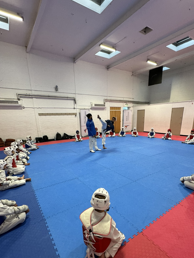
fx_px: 134
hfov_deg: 71.6
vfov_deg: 86.8
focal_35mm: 18
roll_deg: +0.6
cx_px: 102
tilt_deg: -15.3
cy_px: 153
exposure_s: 1/100
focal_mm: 2.22
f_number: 2.2
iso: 100
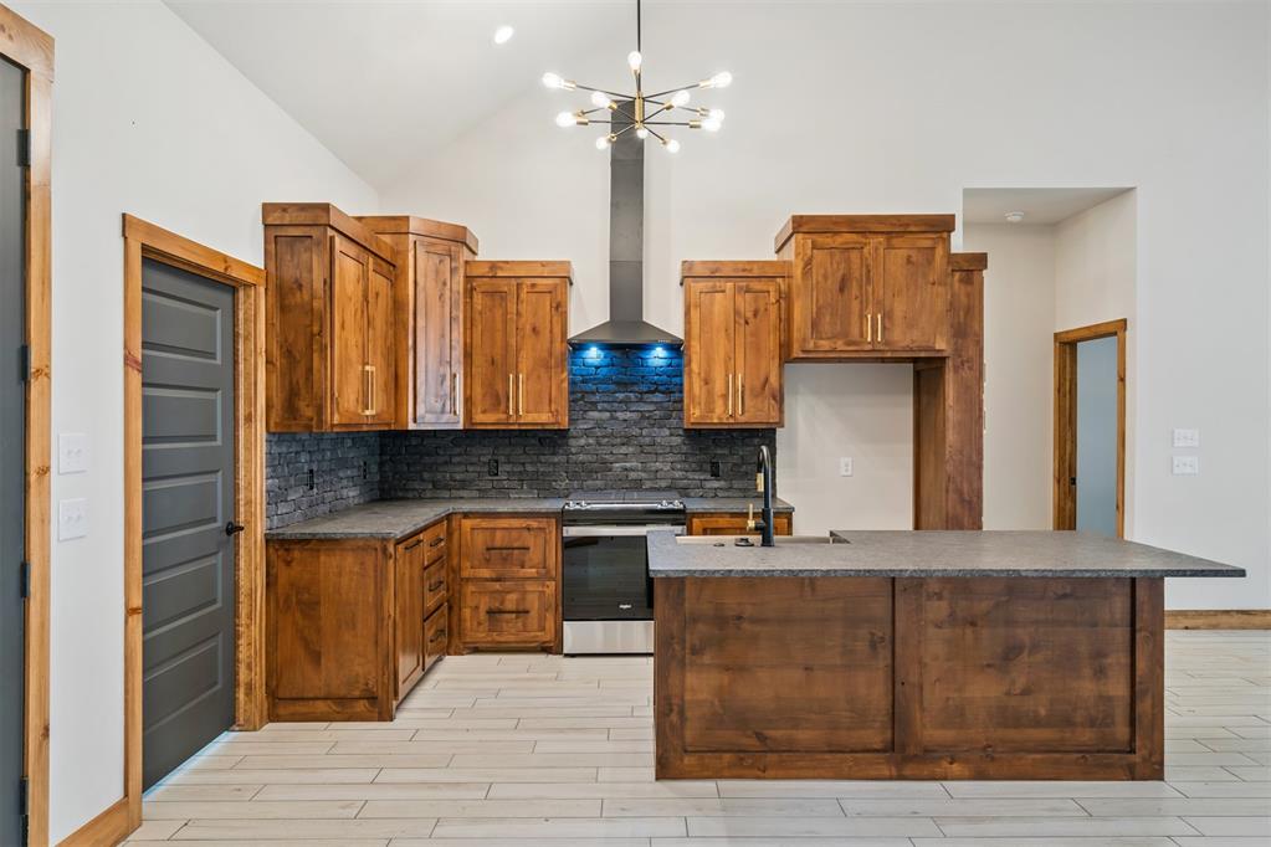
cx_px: 636
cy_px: 424
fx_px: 847
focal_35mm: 24
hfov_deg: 73.7
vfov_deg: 53.1
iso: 200
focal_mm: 24
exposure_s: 1/13
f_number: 7.1
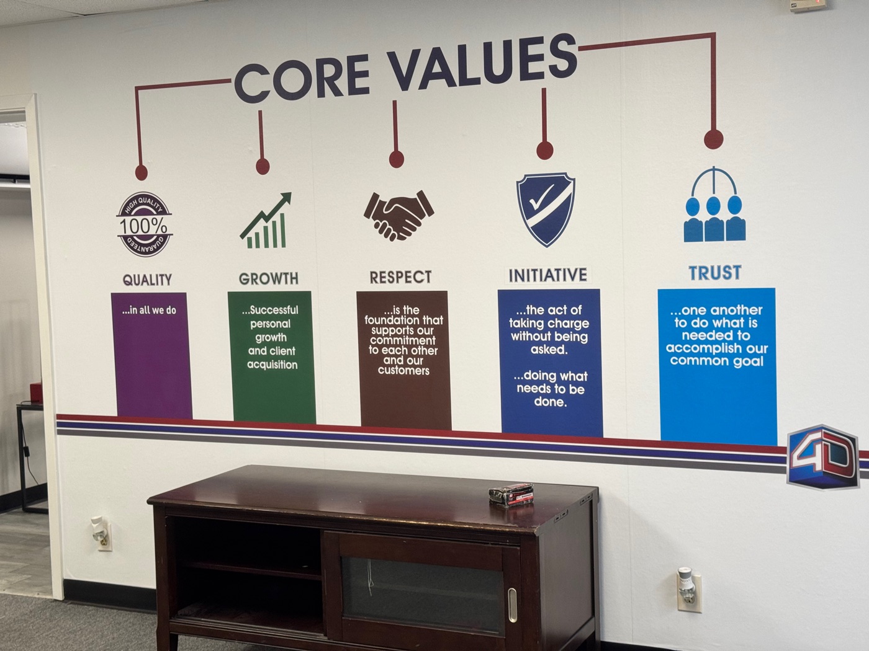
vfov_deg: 30.3
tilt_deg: -4.1
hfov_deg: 39.7
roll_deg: +1.6
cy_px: 326
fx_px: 1205
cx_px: 434
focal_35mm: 48
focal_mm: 6.76
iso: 80
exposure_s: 1/60
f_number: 1.78
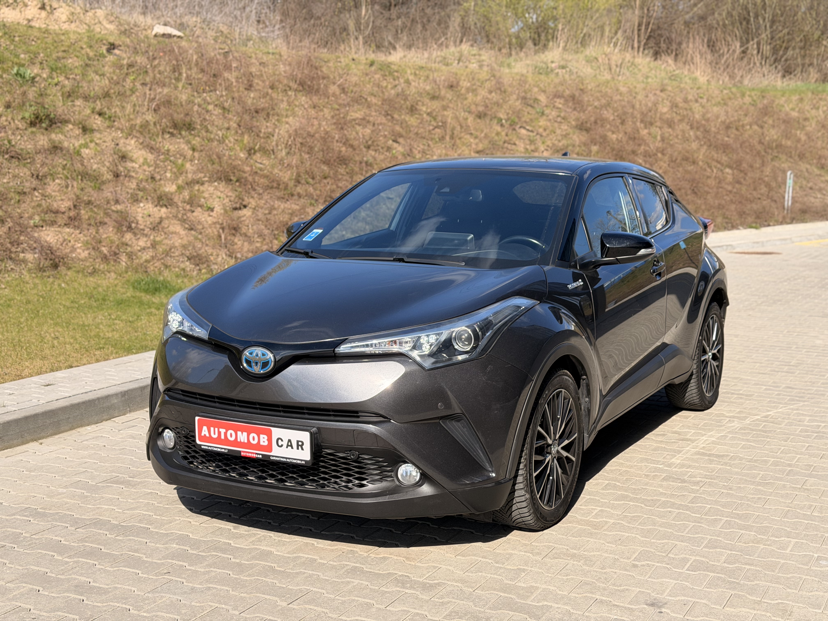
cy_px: 310
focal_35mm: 48
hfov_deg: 39.7
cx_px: 414
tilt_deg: -8.6
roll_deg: -0.3
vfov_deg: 30.3
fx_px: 1148
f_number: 1.78
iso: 80
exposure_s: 1/3704
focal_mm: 6.76
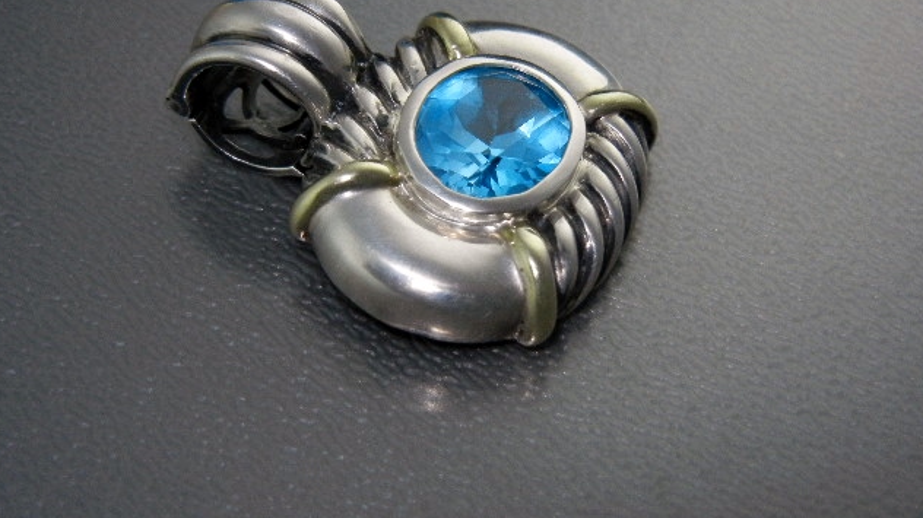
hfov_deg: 25.0
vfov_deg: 14.2
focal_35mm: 85
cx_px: 460
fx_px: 2080
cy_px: 203
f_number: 8.6
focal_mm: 13.9
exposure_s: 1/30
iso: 410
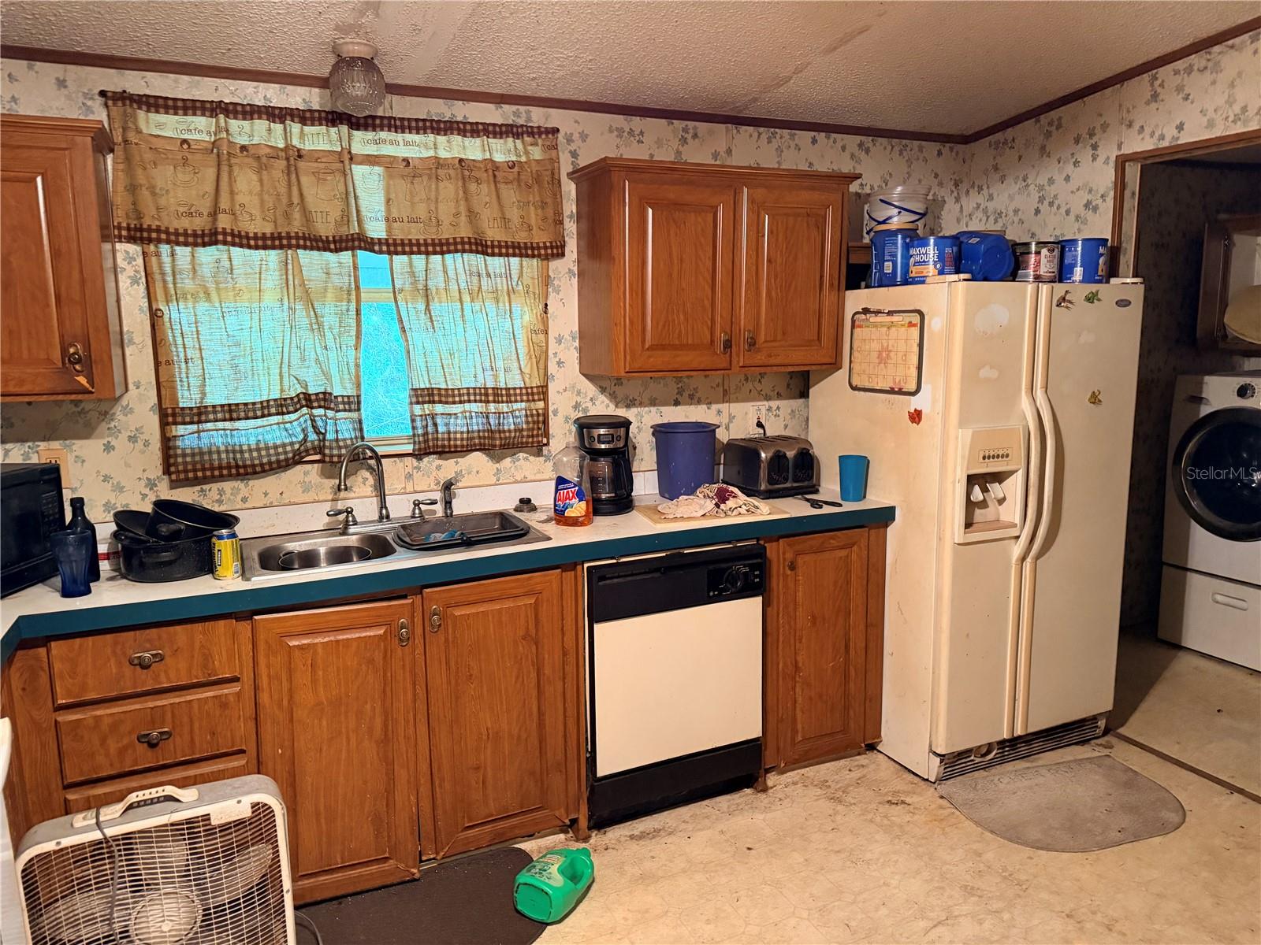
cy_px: 472
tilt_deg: -9.7
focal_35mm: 24
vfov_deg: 56.8
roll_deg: +0.8
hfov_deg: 71.6
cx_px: 630
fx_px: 874
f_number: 1.78
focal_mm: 6.76
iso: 640
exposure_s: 1/40
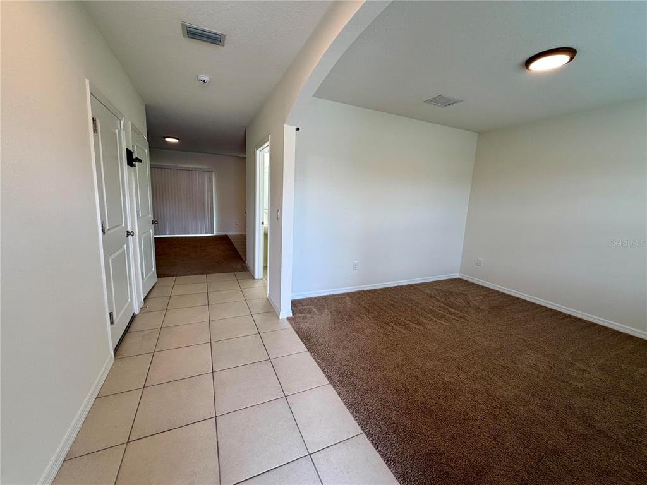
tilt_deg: -9.6
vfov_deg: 85.7
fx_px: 262
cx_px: 324
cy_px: 242
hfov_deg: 102.1
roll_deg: -2.0
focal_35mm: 14
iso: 160
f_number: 2.2
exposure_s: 1/120
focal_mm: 2.22
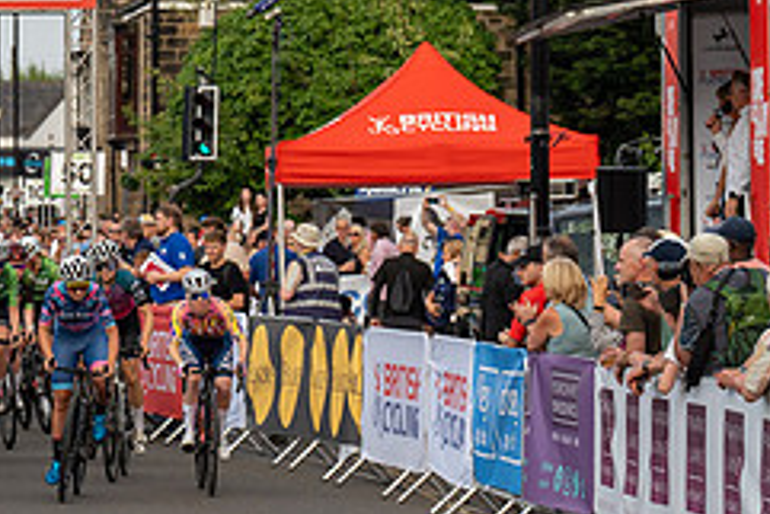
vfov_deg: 5.4
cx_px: -131
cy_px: 254
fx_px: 5414
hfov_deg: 8.1
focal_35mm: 253
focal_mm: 105
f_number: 5
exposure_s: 1/1250
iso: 500
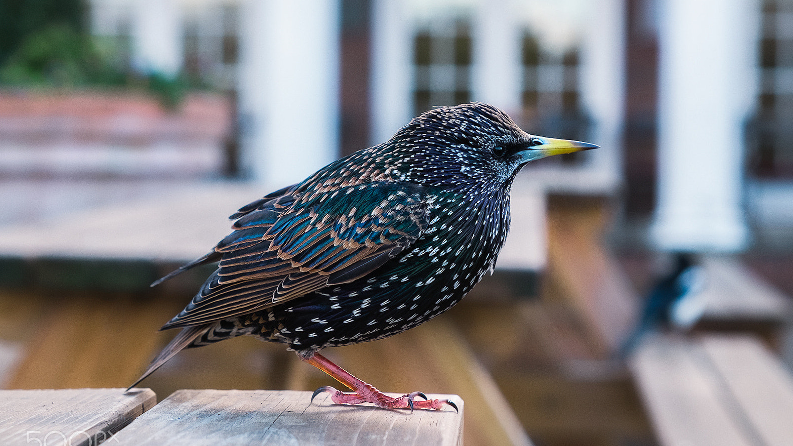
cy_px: 241
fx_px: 1850
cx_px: 396
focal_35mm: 88
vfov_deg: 13.7
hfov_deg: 24.2
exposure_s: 1/320
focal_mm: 55
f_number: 5.6
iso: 1250
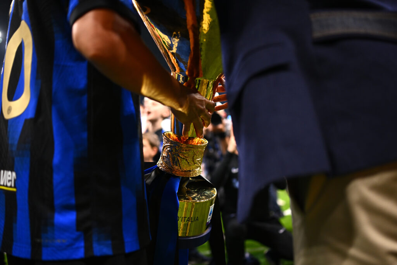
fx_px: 386
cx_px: 198
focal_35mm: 35
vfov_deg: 37.9
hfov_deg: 54.4
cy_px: 132
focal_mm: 35
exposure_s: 1/1250
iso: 1250
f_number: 1.8
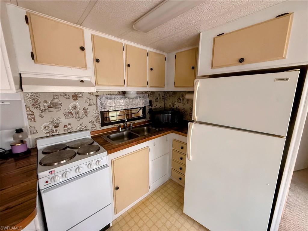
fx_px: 125
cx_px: 154
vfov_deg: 85.7
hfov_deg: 102.1
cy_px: 116
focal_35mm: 14
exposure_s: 1/60
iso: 400
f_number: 2.2
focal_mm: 2.22
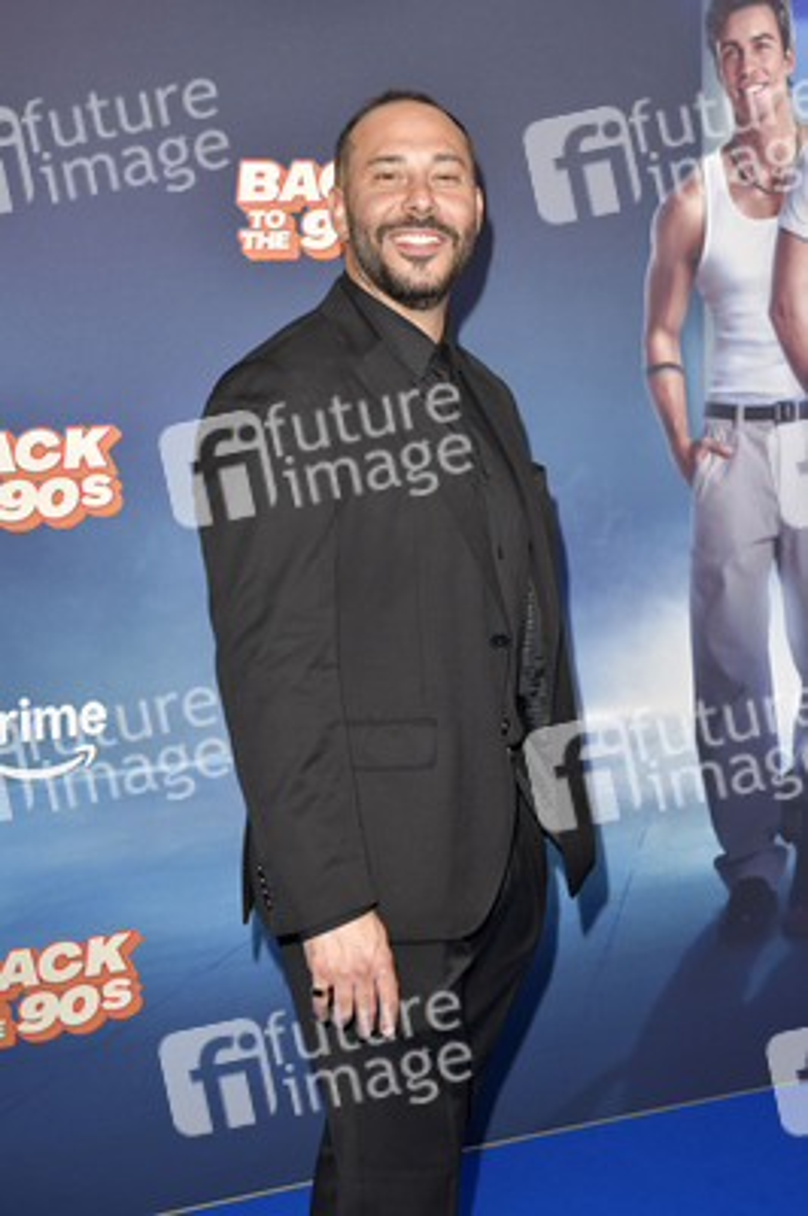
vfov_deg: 36.3
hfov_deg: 24.6
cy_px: 608
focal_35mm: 55
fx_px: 1855
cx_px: 404
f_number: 6.3
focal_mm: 55
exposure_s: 1/200
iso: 800
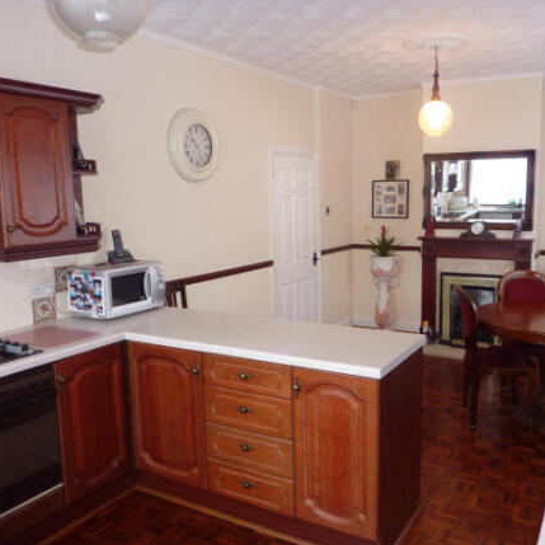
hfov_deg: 53.8
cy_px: 276
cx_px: 313
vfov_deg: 54.0
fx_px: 534
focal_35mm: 30
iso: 200
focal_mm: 4.1
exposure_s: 1/30
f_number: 3.3
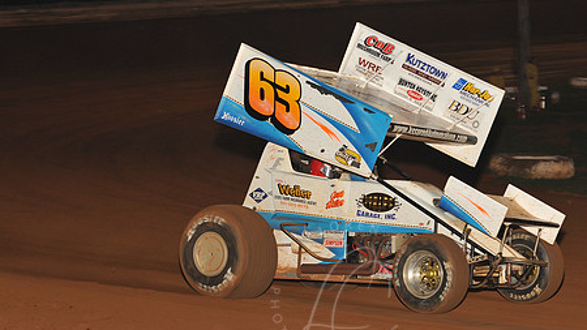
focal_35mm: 151
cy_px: 179
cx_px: 348
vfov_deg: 8.0
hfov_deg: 14.2
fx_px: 2350
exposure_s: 1/320
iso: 800
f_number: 6.3
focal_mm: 112
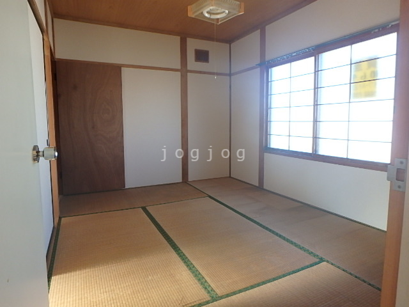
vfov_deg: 63.4
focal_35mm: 21
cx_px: 204
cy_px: 154
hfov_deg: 79.0
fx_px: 248
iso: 160
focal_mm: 3.7
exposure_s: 1/60
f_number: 3.5
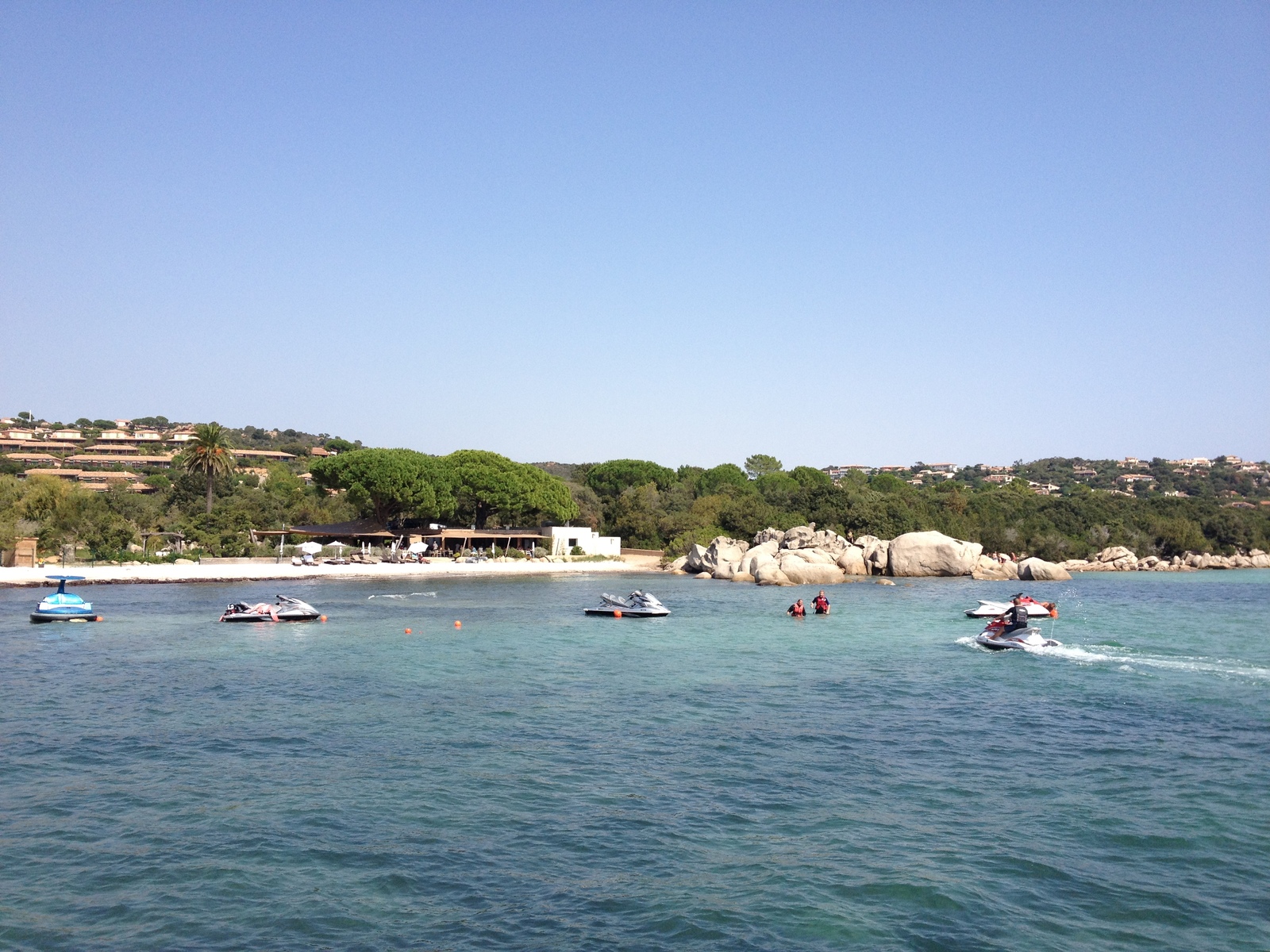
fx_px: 1284
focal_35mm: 35
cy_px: 476
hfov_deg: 52.6
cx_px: 635
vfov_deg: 40.7
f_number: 2.4
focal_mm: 4.28
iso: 64
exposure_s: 1/1623
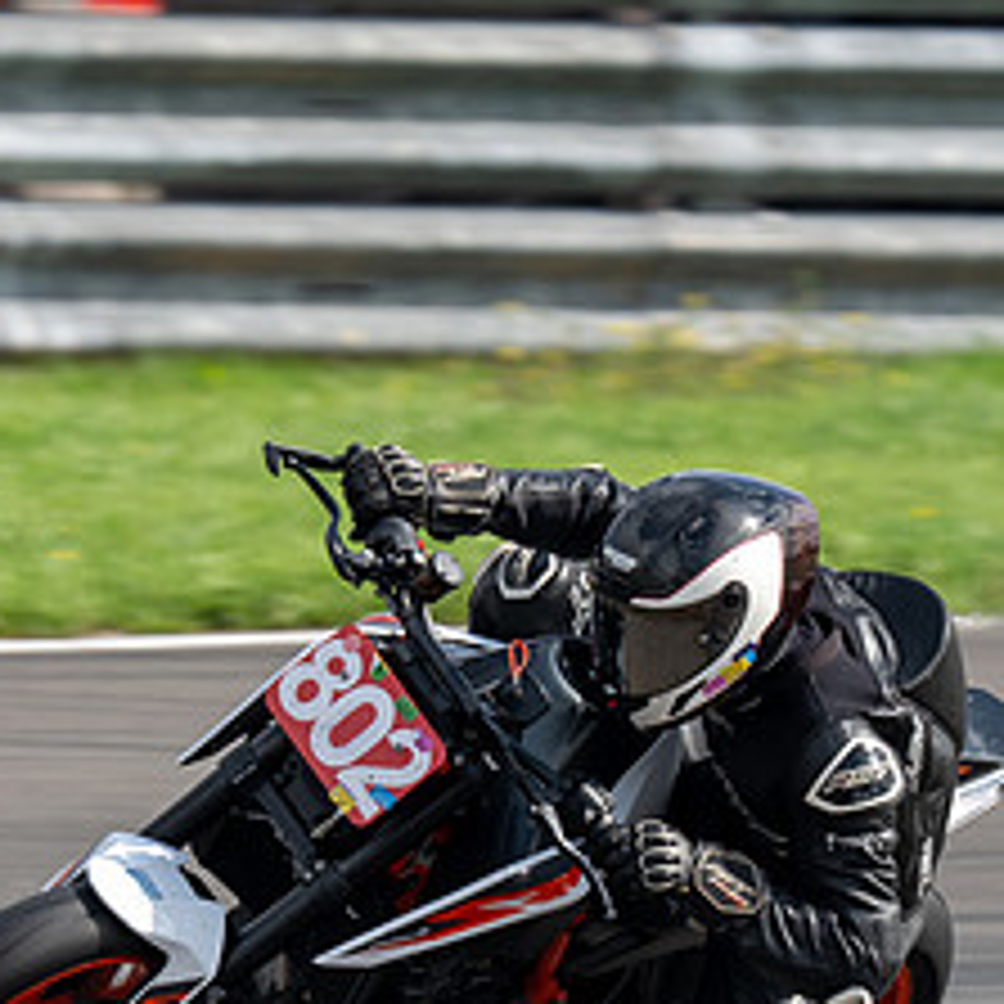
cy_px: 1125
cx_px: 464
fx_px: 67138
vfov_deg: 0.9
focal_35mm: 2046
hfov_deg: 0.9
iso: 200
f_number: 7.1
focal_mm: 600
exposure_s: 1/500
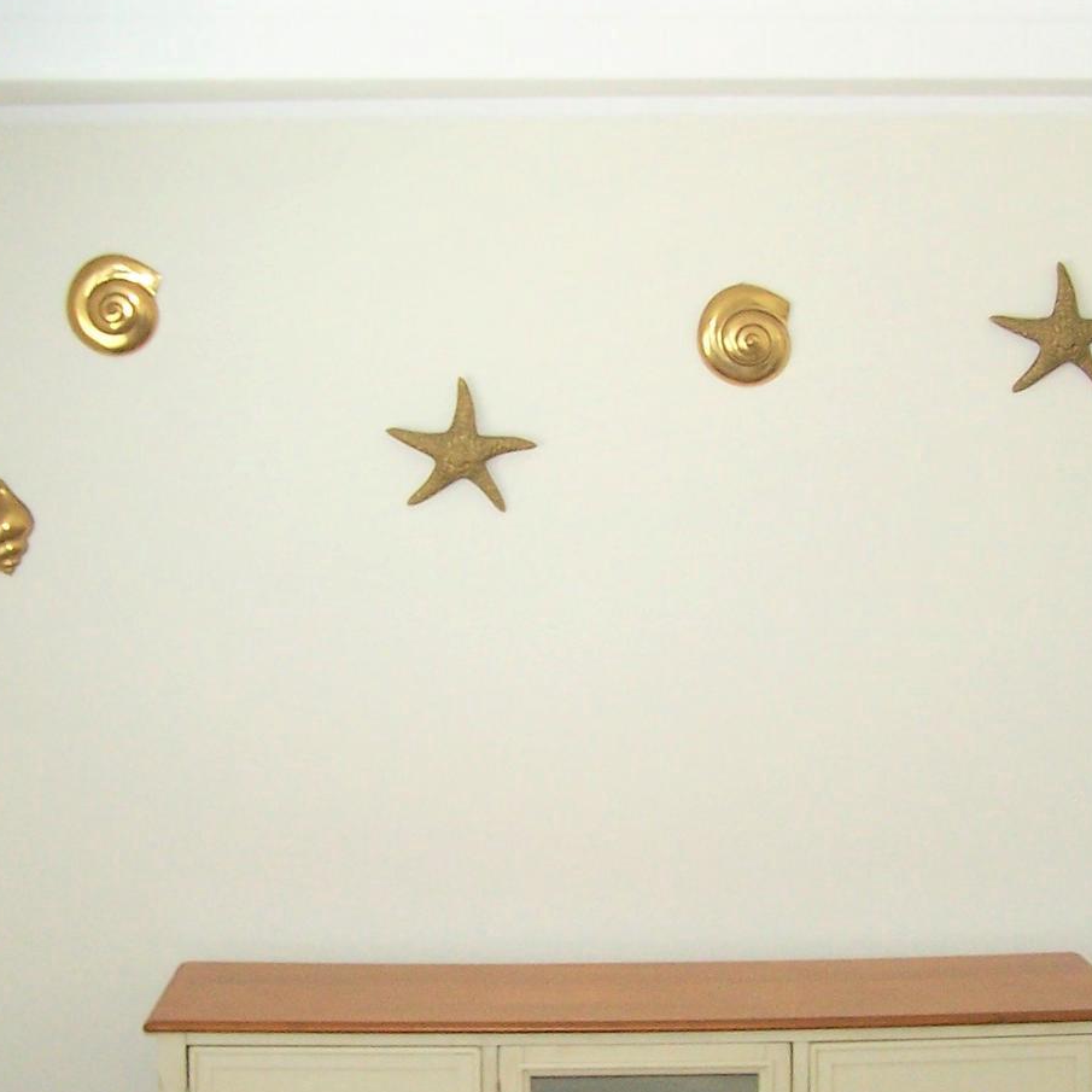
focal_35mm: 76
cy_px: 676
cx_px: 602
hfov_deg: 22.8
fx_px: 2712
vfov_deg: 22.7
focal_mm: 6.3
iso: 140
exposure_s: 1/60
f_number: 2.8
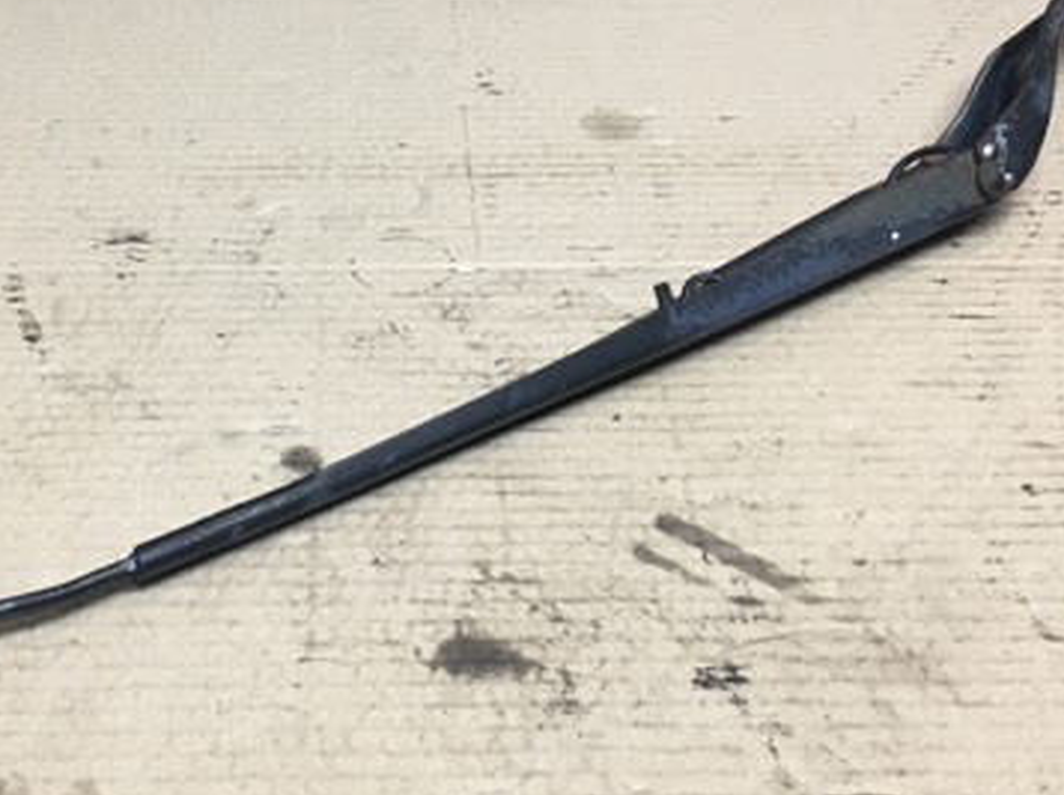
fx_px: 1597
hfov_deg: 36.6
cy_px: 237
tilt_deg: -33.2
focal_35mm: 52
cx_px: 399
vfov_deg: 27.7
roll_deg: -1.0
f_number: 2.2
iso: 50
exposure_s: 1/33
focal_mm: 4.15
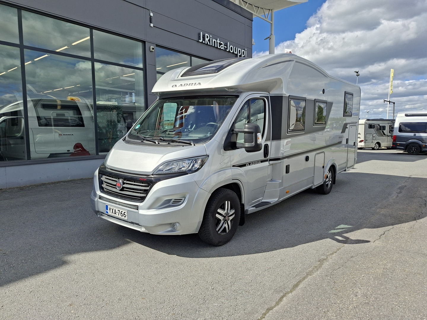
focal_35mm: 23
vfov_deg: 58.9
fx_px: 284
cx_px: 214
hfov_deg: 73.9
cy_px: 160
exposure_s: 1/2611
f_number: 1.8
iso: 40
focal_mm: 5.54
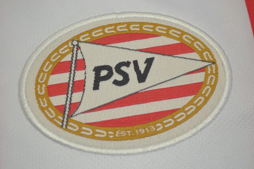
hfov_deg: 28.1
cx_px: 127
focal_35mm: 72
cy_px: 84
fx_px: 508
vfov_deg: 18.9
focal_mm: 48
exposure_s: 1/125
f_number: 5.3
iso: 200
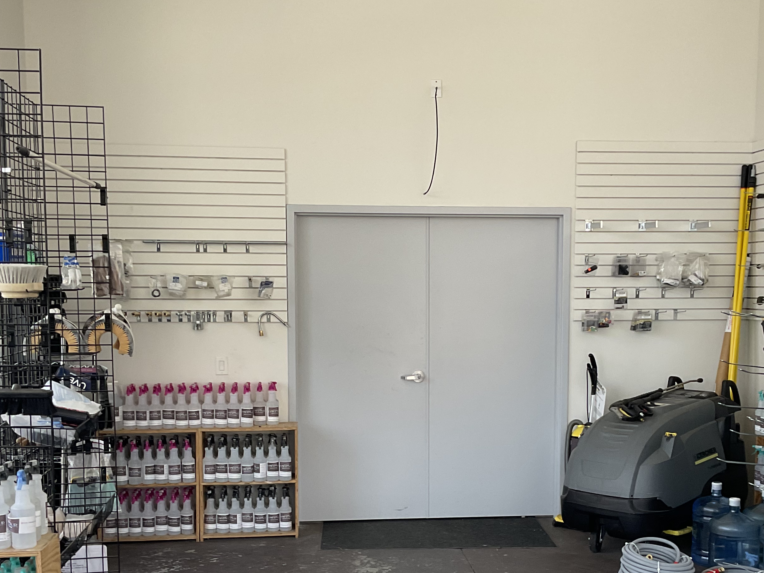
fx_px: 1059
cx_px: 433
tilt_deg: -6.2
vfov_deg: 30.0
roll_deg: -0.4
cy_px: 387
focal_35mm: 48
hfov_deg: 39.6
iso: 50
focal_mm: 3
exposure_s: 1/120
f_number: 1.8
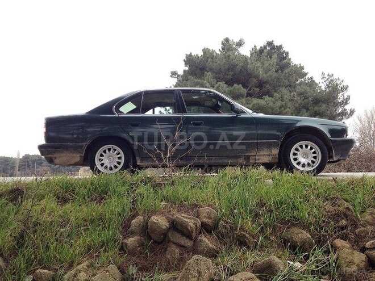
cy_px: 140
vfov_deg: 42.9
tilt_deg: +5.0
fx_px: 357
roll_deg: -2.1
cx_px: 188
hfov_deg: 55.4
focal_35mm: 33
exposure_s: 1/120
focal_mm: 4.12
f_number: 2.4
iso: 64
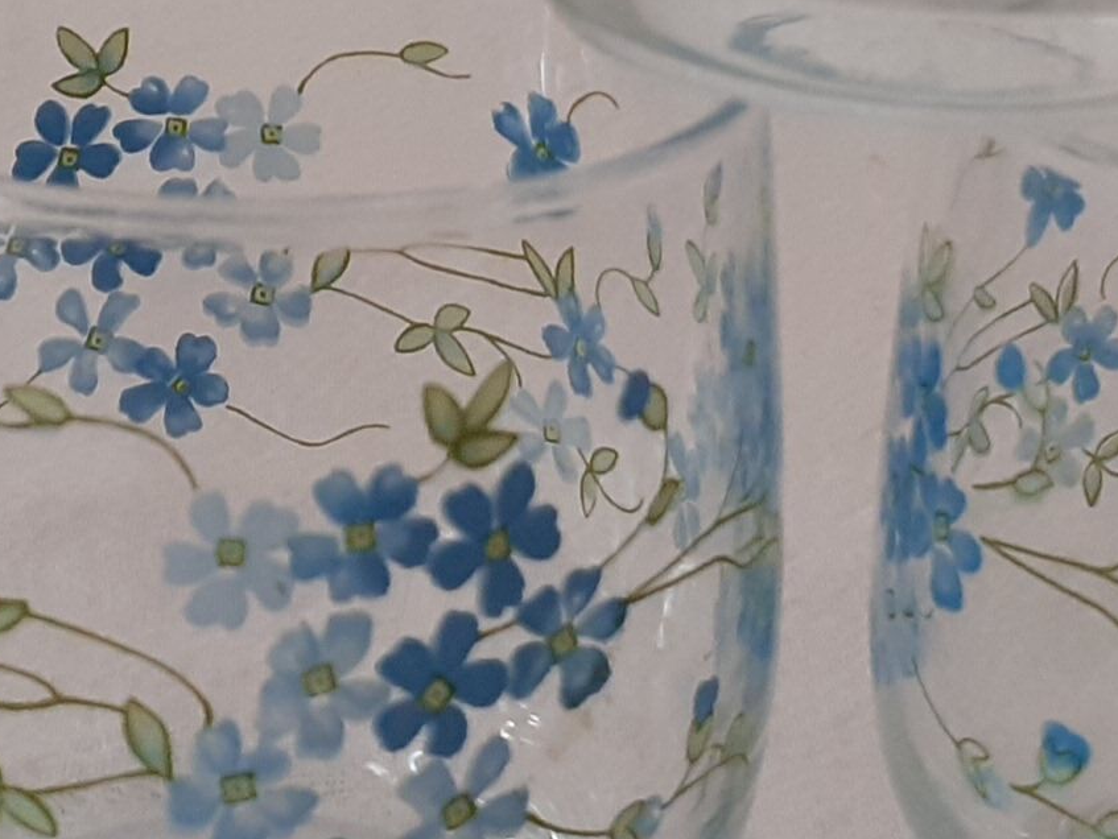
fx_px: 3360
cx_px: 531
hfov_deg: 18.9
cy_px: -141
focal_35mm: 104
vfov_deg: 13.9
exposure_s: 1/50
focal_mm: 3.6
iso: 125
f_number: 1.9
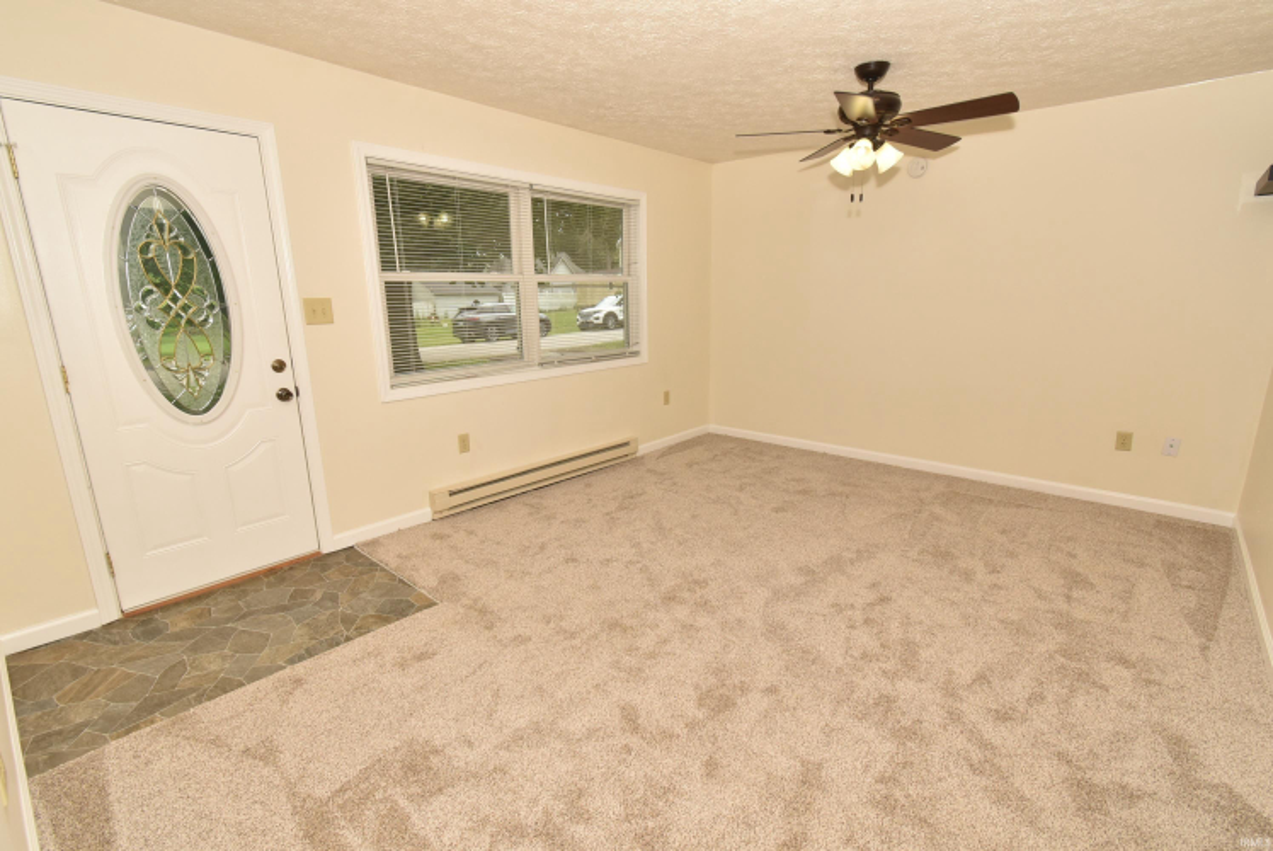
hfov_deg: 100.3
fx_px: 531
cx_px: 636
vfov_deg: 77.4
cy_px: 426
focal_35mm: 15
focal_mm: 10
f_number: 11
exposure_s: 1/100
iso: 400
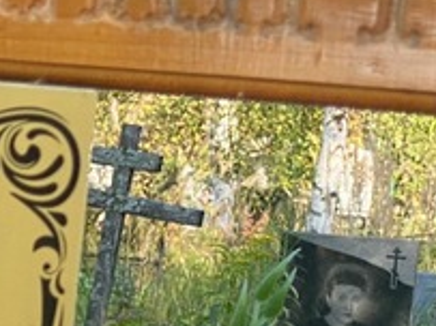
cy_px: 461
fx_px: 2581
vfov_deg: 7.1
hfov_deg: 9.3
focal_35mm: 205
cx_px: -277
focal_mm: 6
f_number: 2
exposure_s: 1/378
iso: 20
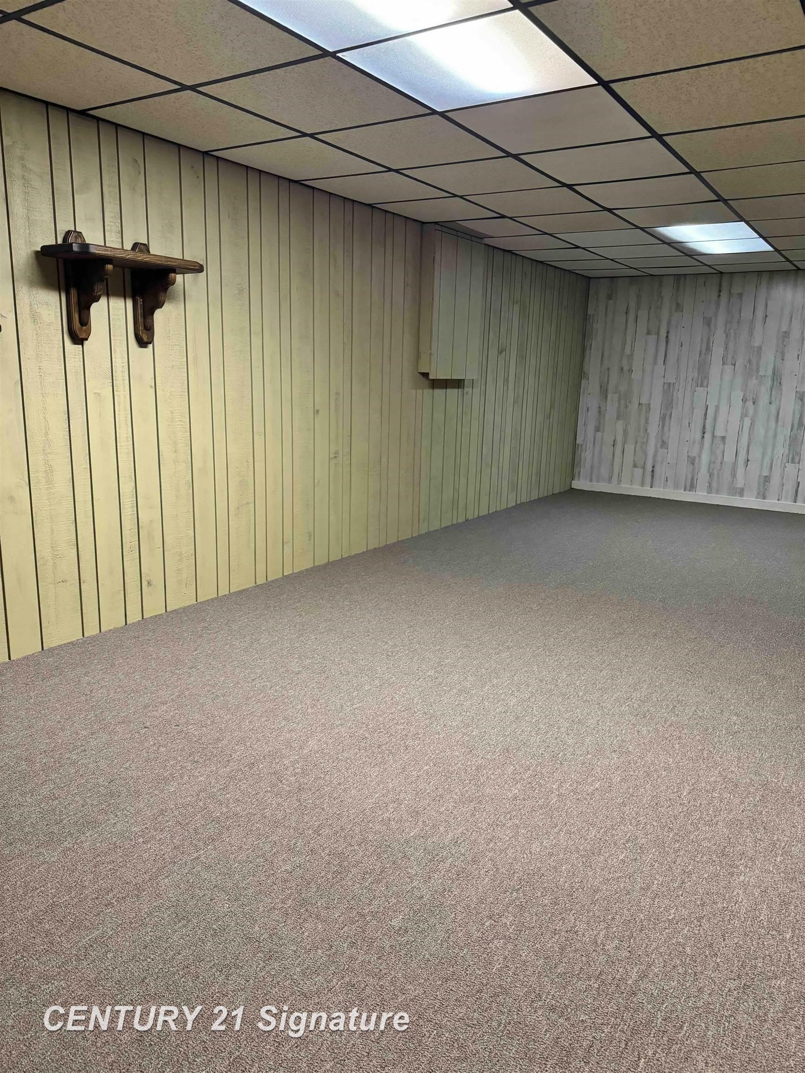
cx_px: 402
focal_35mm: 24
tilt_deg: -13.5
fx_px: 744
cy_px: 536
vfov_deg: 71.6
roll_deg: -1.5
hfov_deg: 56.8
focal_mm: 6.76
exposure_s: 1/60
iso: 640
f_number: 1.78
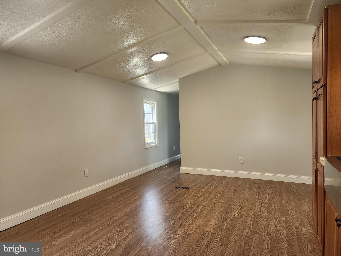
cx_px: 170
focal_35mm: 23
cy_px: 128
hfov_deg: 73.9
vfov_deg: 58.9
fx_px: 227
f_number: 1.8
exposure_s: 1/180
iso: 160
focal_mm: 6.4
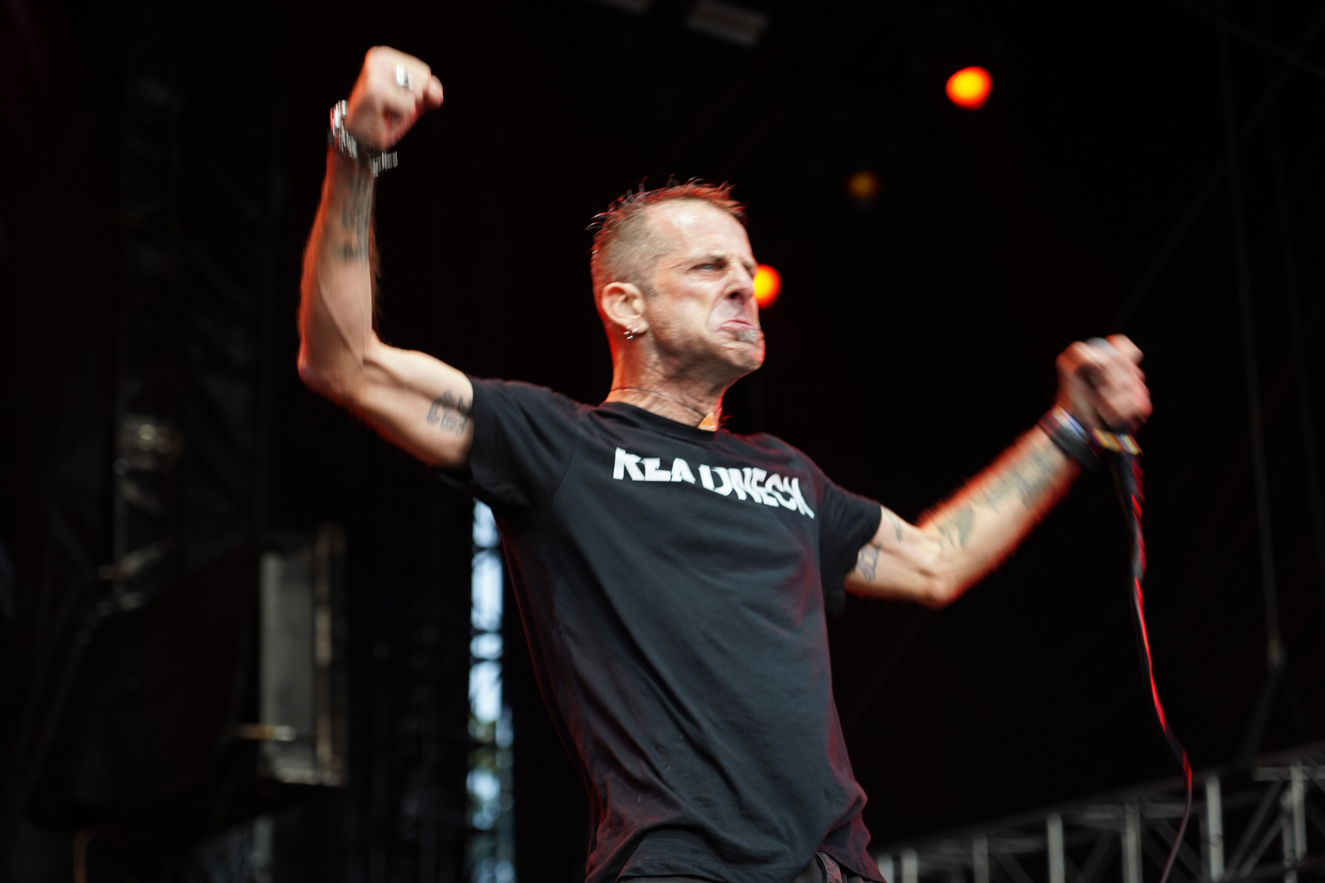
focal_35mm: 105
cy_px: 442
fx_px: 3864
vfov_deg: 13.0
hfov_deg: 19.5
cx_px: 662
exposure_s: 1/125
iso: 400
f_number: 4
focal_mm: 105
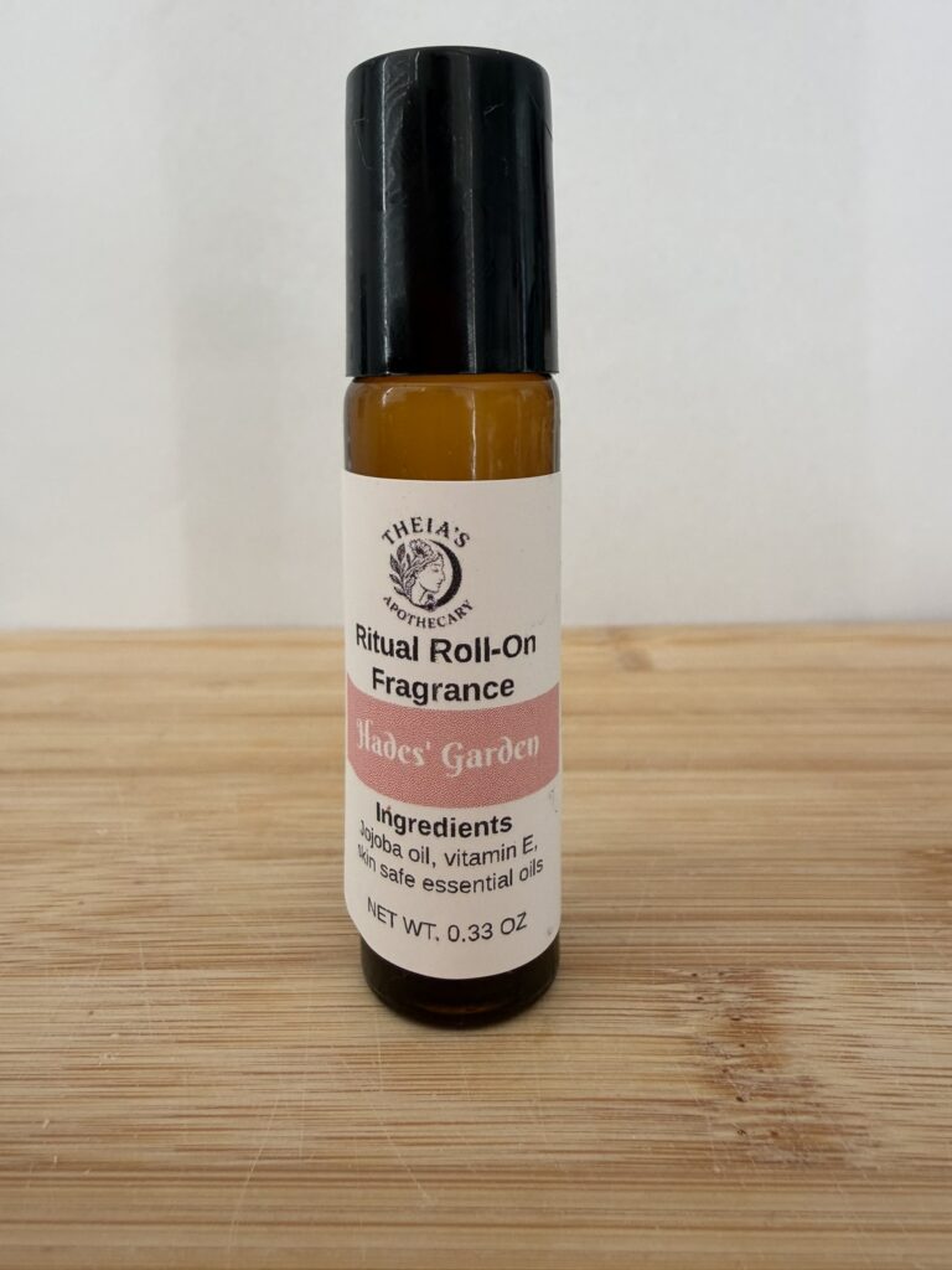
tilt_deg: -5.5
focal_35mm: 24
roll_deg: +1.9
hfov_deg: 56.8
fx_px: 880
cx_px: 476
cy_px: 635
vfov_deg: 71.6
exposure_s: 1/121
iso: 125
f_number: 2.2
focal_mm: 2.22
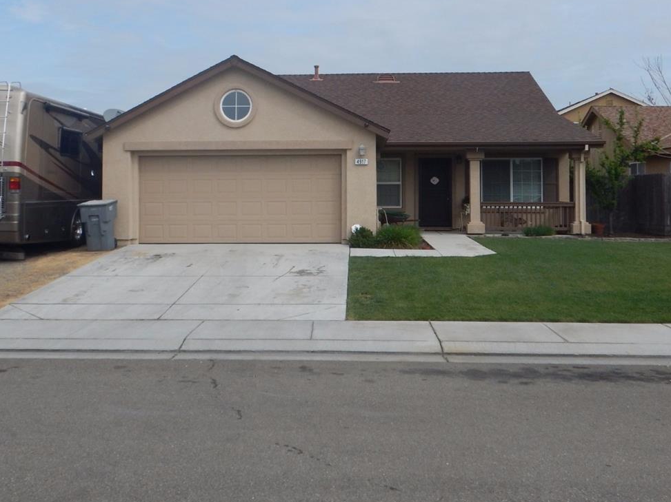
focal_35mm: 37
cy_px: 182
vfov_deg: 38.3
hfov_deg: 50.0
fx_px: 717
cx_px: 296
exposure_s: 1/1000
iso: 125
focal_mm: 4.3
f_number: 4.1
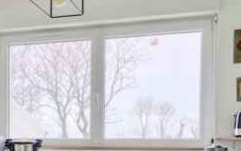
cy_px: 159
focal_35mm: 59
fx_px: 388
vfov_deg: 21.1
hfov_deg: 33.4
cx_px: 45
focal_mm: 17.6
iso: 800
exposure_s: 1/160
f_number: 8
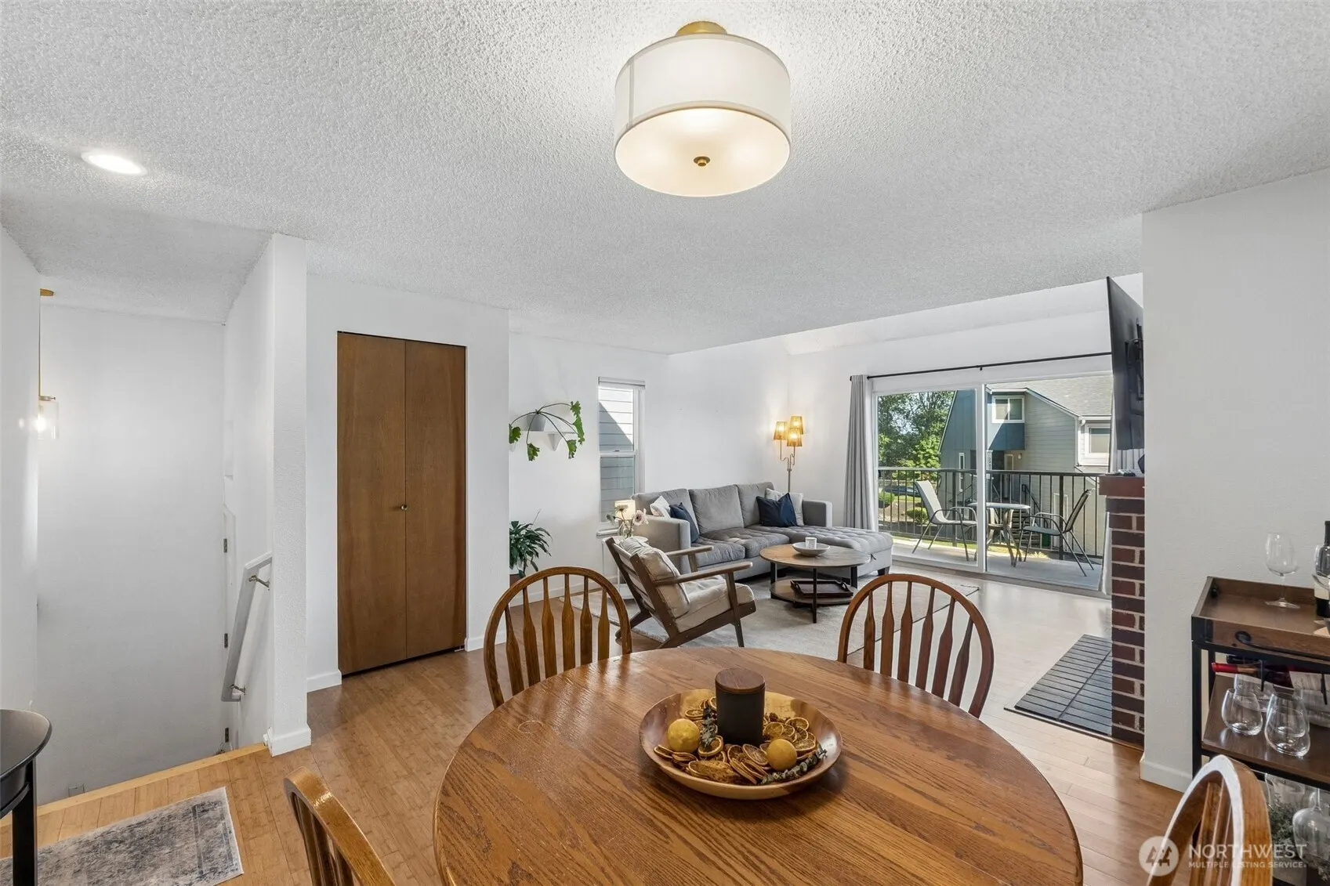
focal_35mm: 15
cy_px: 443
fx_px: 554
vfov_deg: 77.3
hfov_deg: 100.4
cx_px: 665
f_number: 9
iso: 250
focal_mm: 10
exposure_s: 1/8
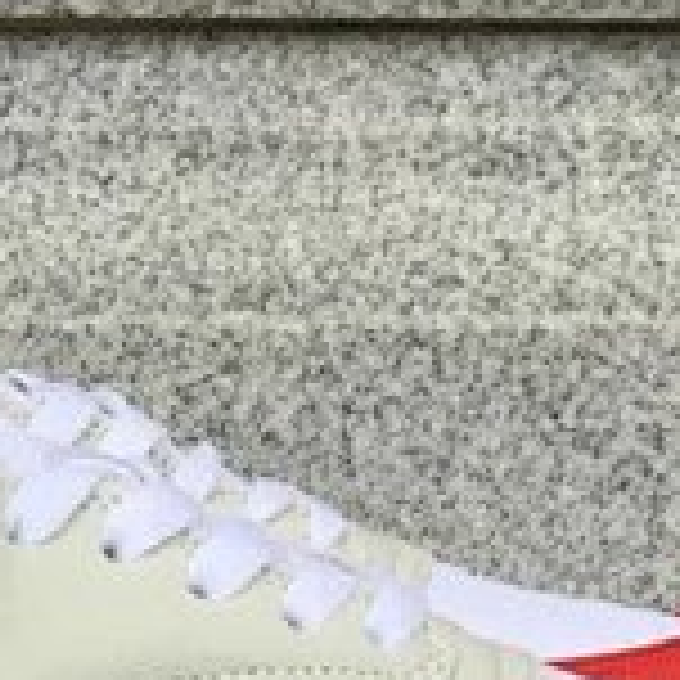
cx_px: 0
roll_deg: +0.3
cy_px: 1054
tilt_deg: -18.0
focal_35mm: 116
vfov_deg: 14.0
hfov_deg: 14.8
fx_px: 2578
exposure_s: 1/100
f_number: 2.4
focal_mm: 3.3
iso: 25
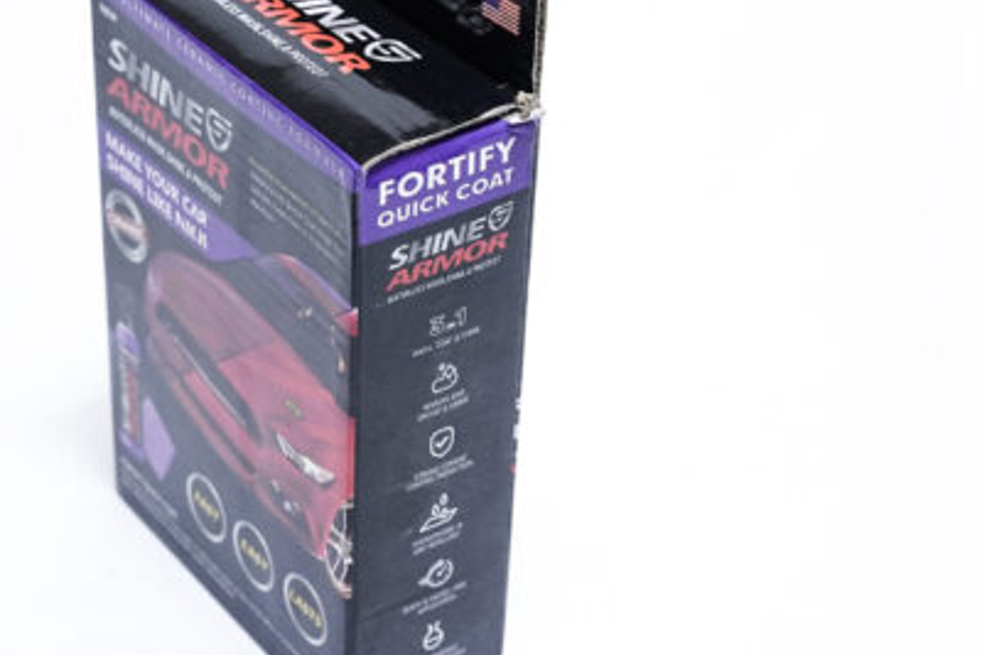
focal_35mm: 98
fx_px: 2674
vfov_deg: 14.0
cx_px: 307
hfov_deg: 20.7
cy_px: 272
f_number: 8
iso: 3200
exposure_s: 1/250
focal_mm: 56
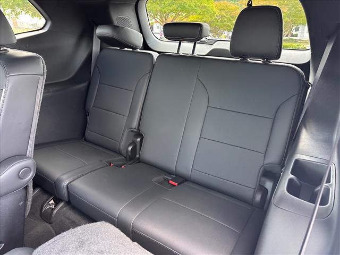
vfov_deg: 56.8
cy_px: 128
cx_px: 170
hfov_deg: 71.6
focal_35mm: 24
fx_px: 236
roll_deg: -2.2
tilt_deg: -21.6
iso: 400
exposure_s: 1/60
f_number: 1.78
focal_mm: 6.86
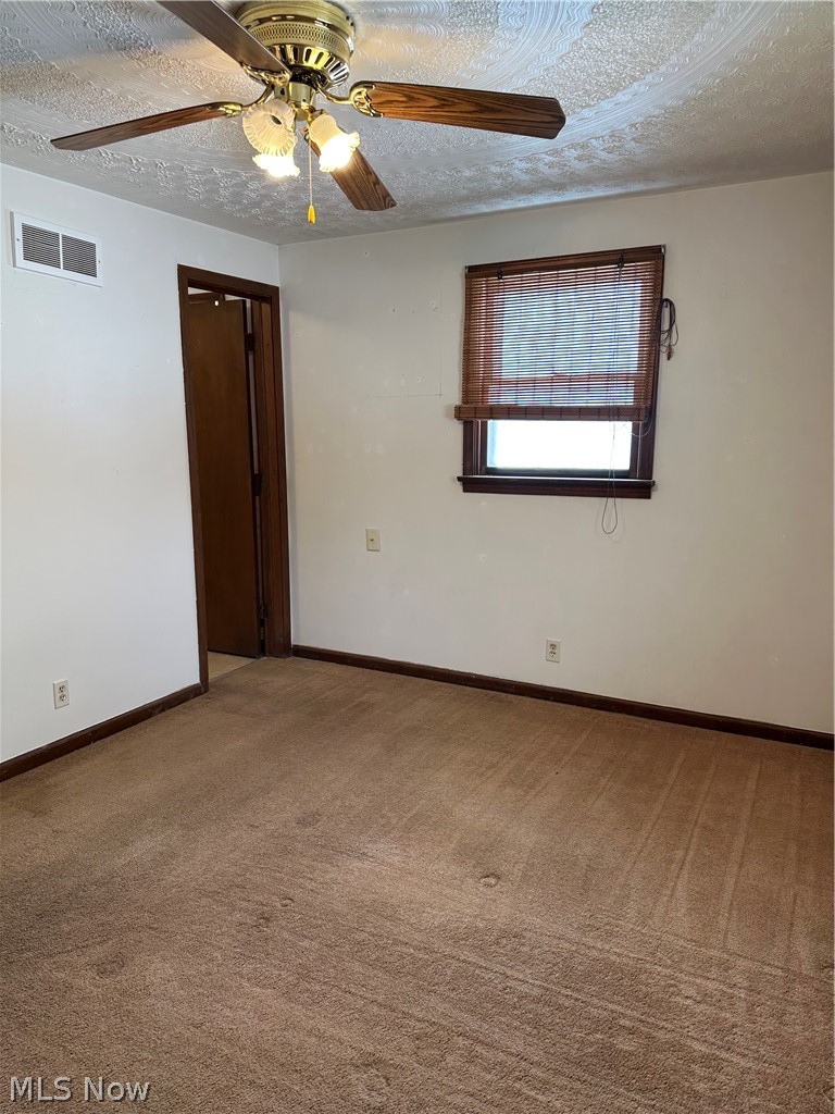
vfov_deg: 71.6
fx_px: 772
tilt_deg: -9.6
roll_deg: -0.5
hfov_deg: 56.8
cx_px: 418
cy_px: 557
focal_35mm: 24
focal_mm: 6.86
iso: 125
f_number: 1.78
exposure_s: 1/60
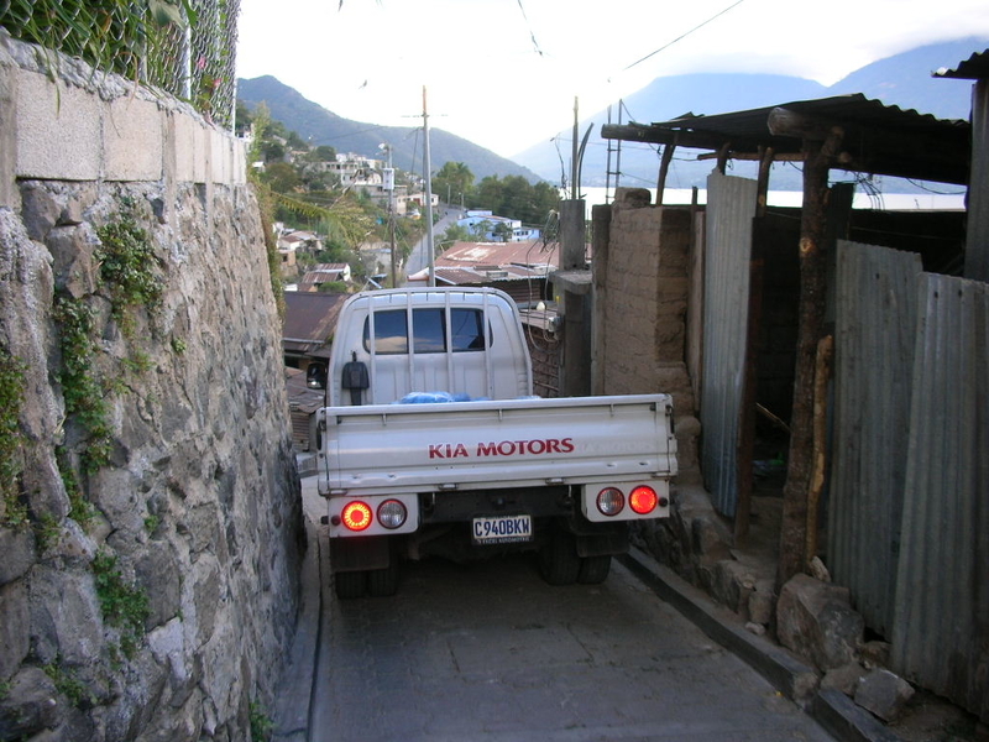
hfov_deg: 52.6
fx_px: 1000
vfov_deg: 40.7
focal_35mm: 35
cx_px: 494
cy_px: 371
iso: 50
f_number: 3
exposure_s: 1/54
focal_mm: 5.8
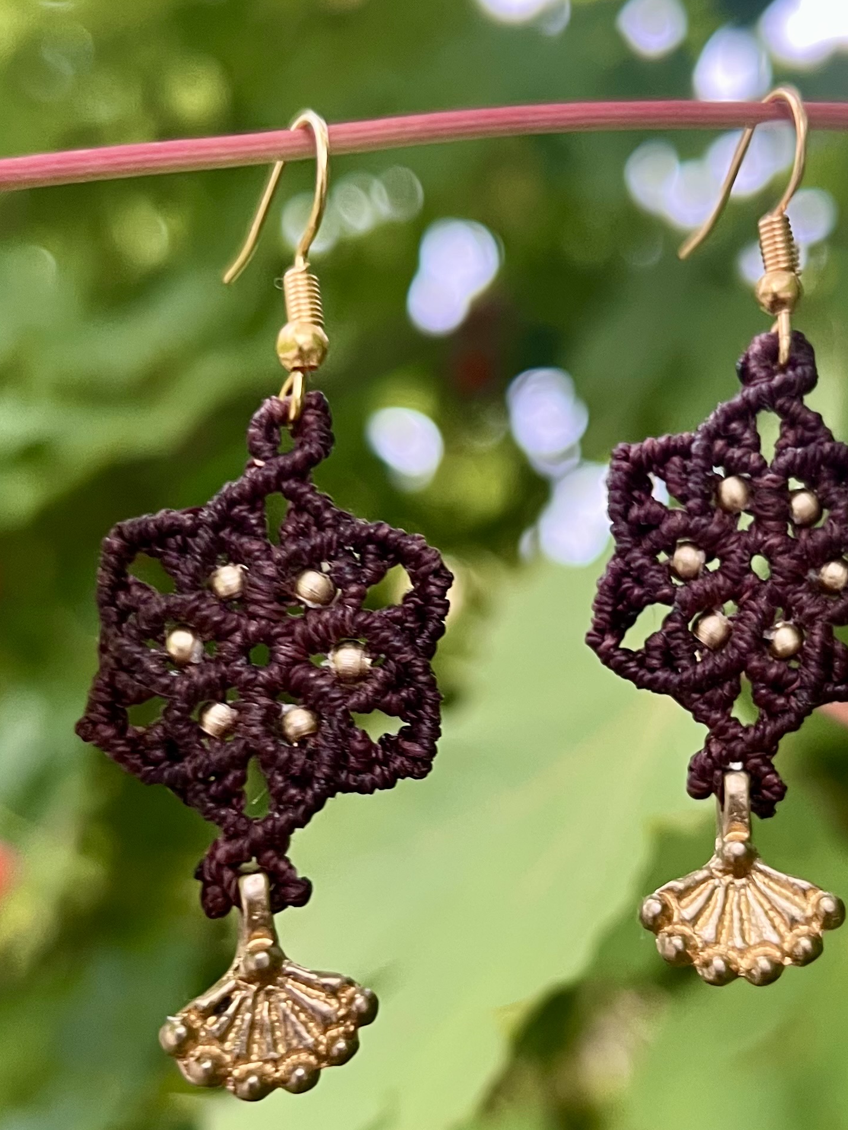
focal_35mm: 55
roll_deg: -2.5
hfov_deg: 26.5
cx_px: 515
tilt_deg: +5.4
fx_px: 1796
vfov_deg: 34.8
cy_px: 663
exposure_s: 1/95
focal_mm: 5.7
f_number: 1.5
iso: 125
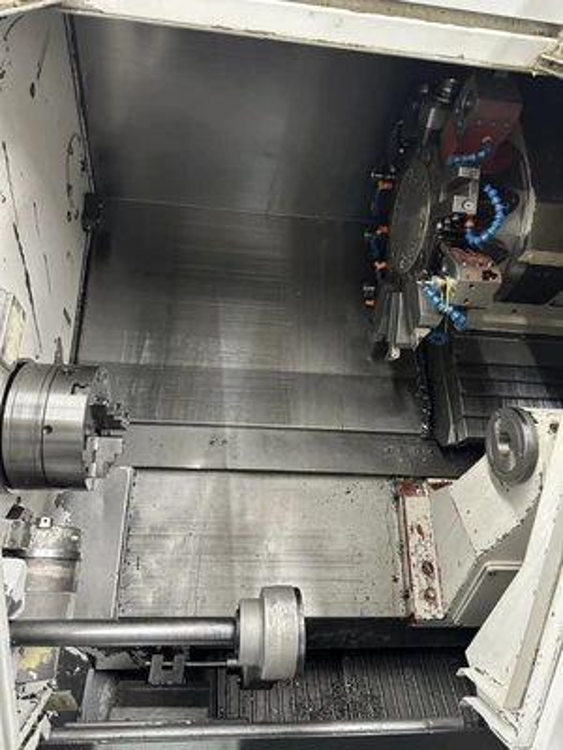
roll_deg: -9.4
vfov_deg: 71.6
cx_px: 282
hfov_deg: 56.8
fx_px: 520
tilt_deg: -35.7
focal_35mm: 24
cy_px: 375
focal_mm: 6.86
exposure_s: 1/60
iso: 640
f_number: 1.78
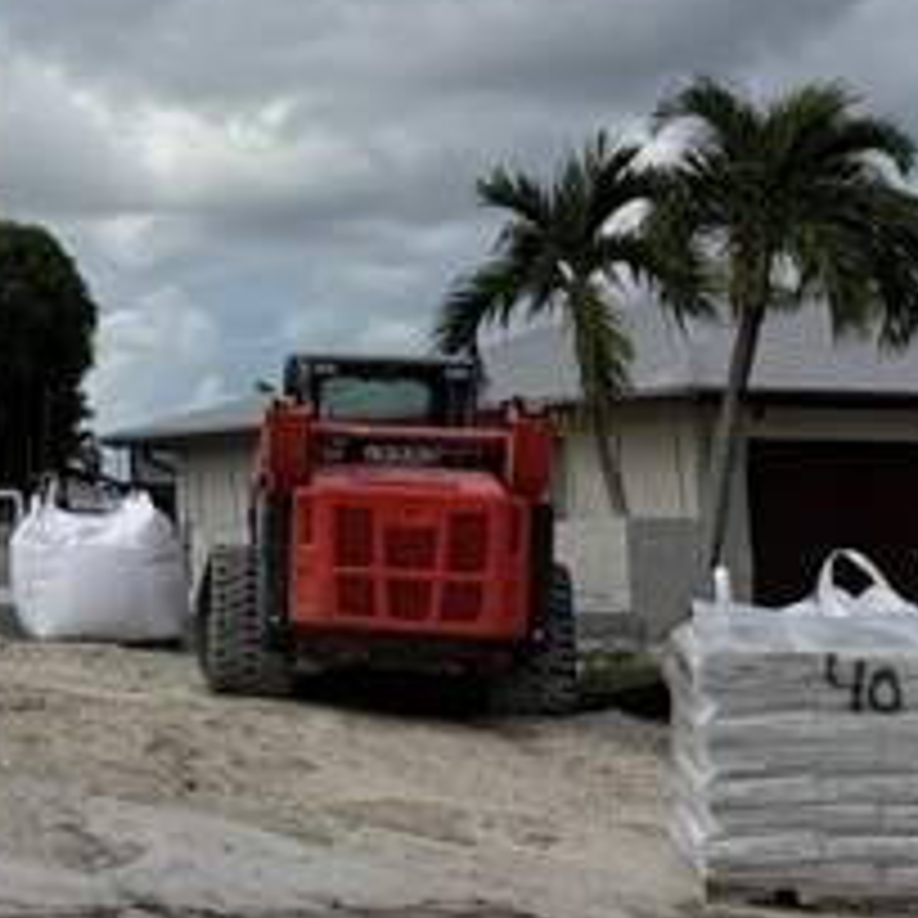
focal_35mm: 83
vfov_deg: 20.8
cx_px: -711
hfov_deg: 17.3
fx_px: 2490
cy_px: 274
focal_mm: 6.76
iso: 80
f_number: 1.78
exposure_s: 1/10309
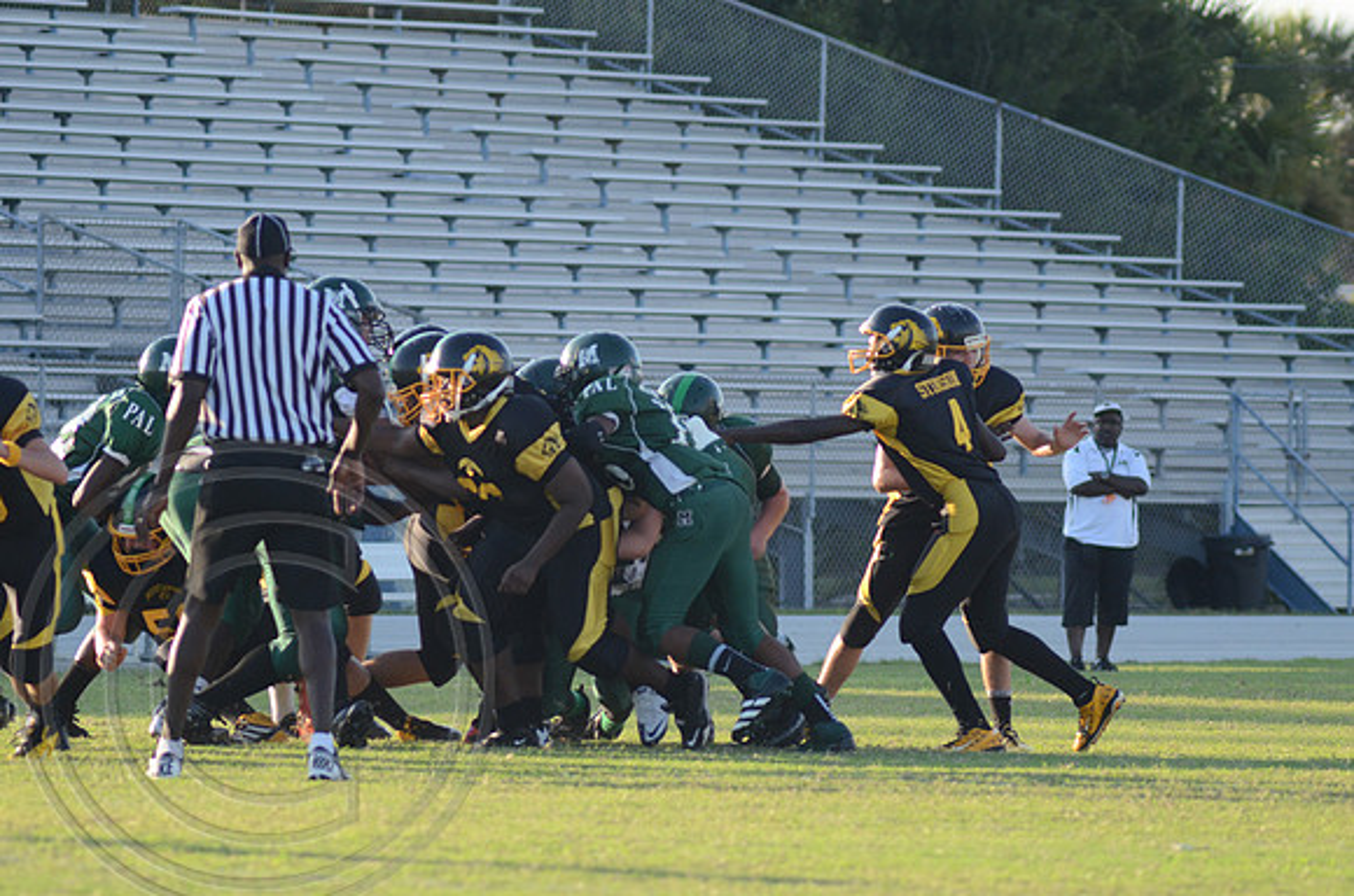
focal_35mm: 360
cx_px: 677
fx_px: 13510
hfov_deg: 5.7
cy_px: 448
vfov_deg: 3.8
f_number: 5.6
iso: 800
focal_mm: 240
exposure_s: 1/800
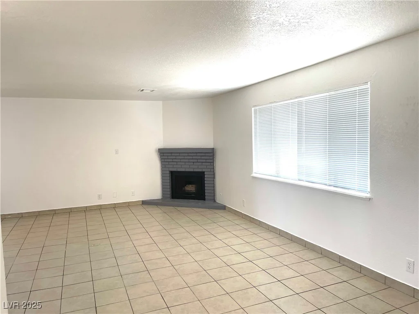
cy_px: 157
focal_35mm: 25
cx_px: 210
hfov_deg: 69.4
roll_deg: +1.3
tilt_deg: -3.5
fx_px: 303
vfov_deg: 54.9
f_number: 1.6
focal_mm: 5.1
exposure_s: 1/121
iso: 80
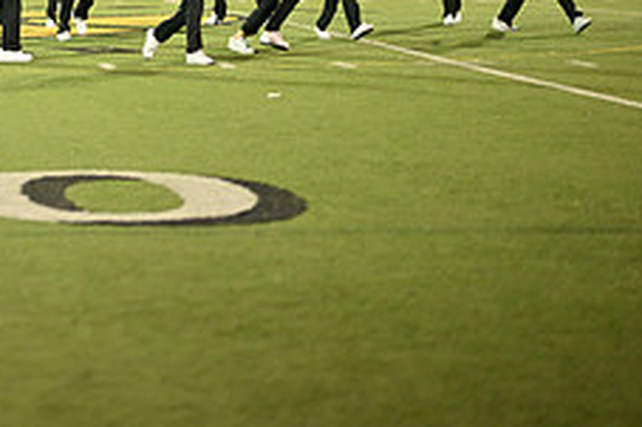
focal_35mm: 128
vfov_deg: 10.5
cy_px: -69
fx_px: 2281
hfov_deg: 15.4
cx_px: -127
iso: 500
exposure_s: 1/500
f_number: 1.2
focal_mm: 50
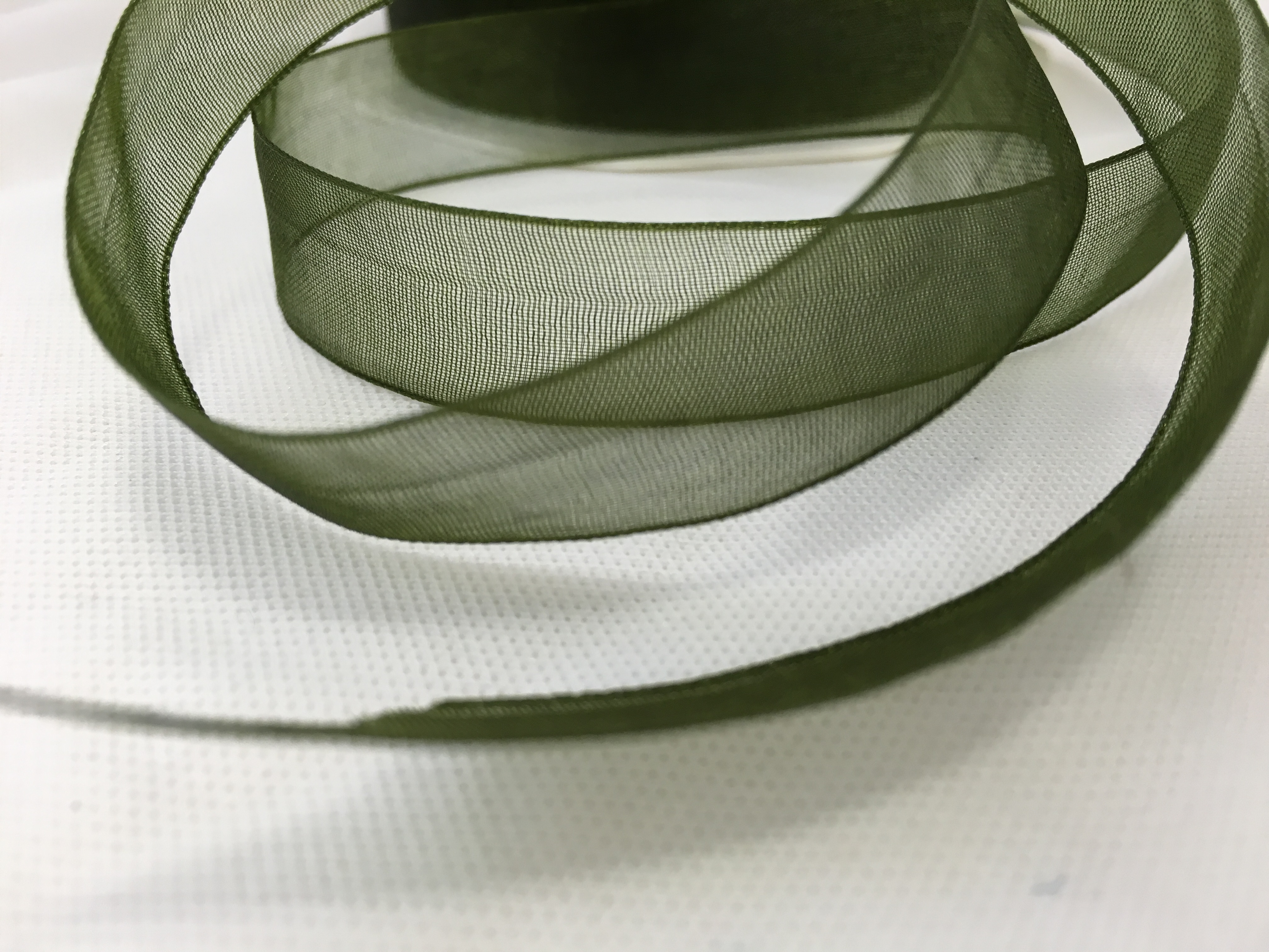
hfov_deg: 61.7
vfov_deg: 48.2
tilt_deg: -35.3
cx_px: 634
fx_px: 1063
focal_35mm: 29
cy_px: 476
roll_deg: -0.2
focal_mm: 4.15
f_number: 2.2
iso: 32
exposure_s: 1/33
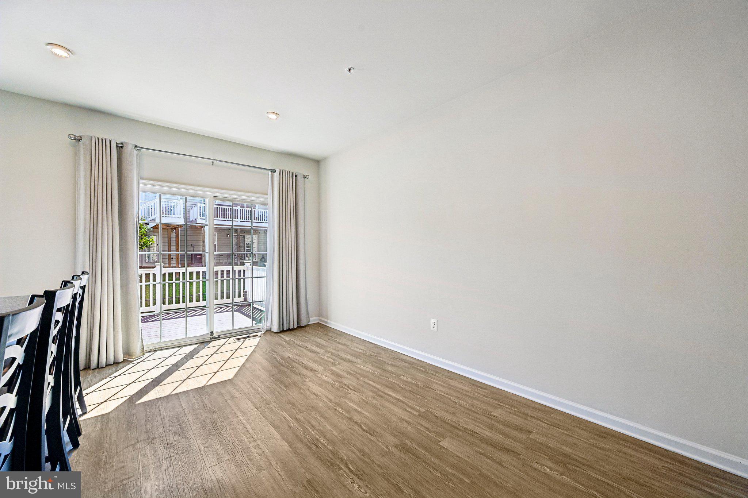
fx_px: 291
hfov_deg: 104.3
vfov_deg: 81.2
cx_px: 374
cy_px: 249
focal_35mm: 14
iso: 100
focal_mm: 14
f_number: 8
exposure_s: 1/40
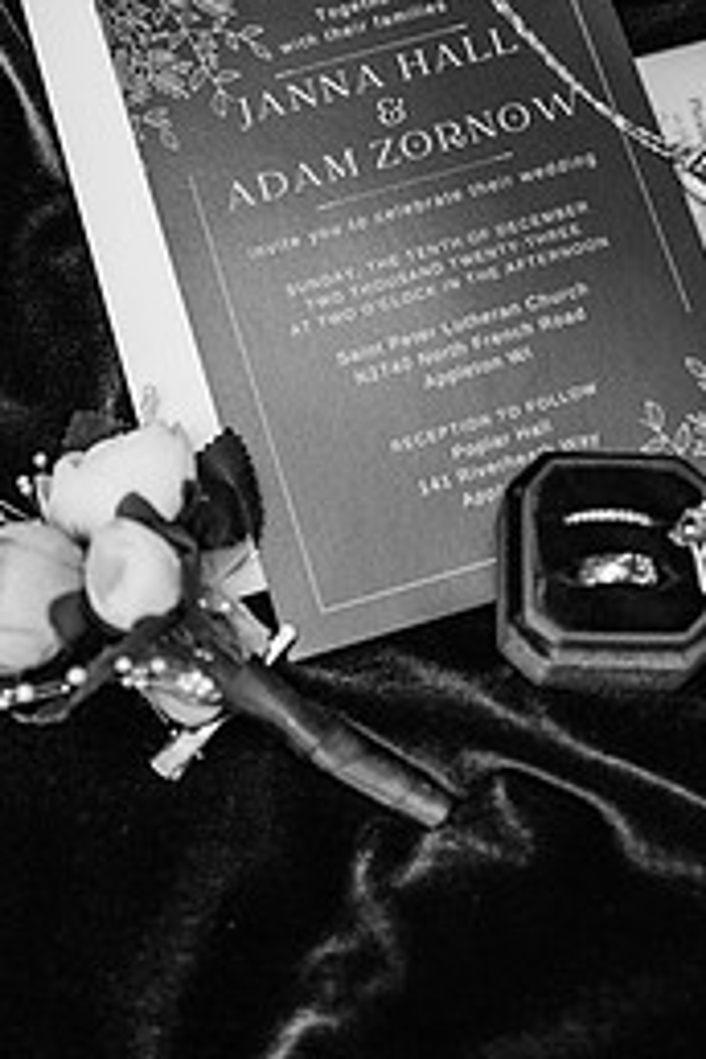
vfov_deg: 24.4
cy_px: 242
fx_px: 2412
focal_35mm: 82
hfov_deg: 16.7
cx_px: 382
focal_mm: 47
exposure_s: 1/200
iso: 800
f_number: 3.5
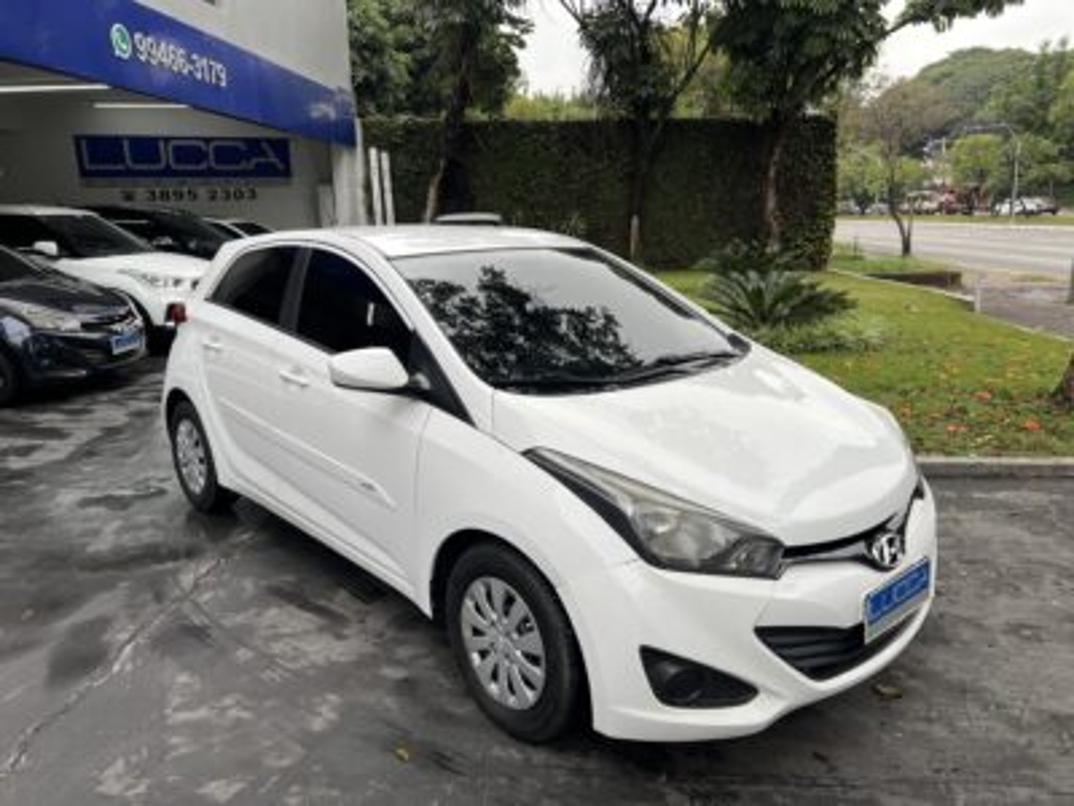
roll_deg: +1.1
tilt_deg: -13.2
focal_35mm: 26
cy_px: 403
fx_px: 807
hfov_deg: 67.3
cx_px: 537
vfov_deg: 53.1
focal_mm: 5.7
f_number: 1.5
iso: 50
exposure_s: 1/621
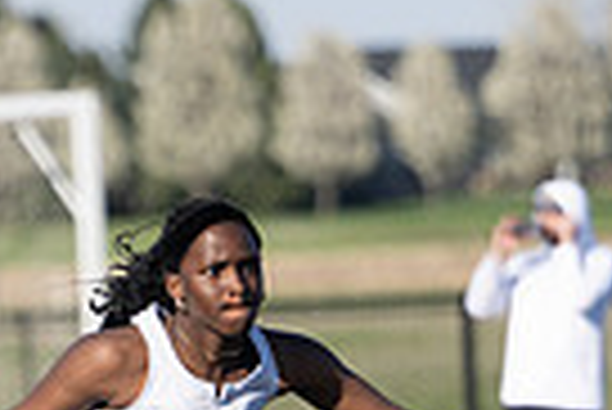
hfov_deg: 2.8
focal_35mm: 745
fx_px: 12678
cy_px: 915
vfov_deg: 1.8
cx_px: 238
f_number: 3.2
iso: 100
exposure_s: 1/1250
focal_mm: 150
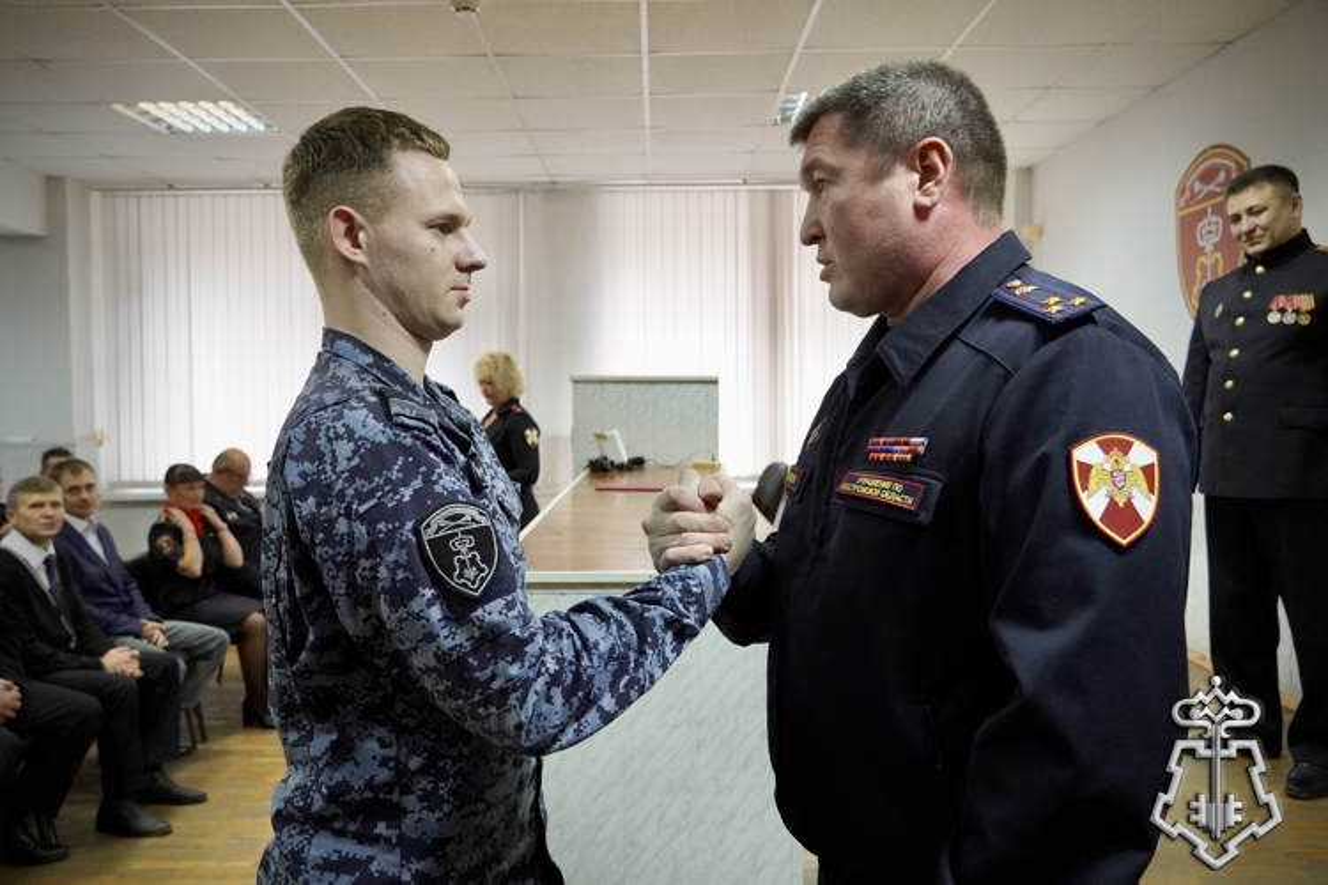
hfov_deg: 61.9
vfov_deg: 43.6
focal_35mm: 30
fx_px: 1107
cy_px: 442
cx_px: 664
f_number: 4
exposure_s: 1/160
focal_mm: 20
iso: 3200
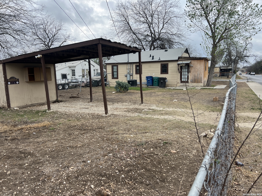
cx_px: 131
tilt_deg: -8.1
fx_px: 197
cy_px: 98
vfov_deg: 53.1
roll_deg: +1.0
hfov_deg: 67.3
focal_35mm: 26
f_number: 1.5
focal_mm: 5.7
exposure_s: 1/1645
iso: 50
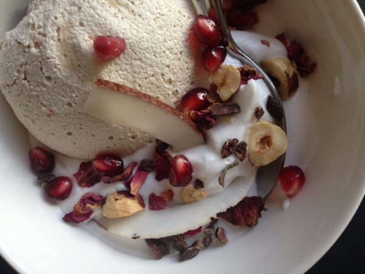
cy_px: 137
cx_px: 182
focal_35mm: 33
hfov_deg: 55.4
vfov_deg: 42.9
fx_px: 348
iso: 64
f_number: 2.4
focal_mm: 4.12
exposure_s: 1/40
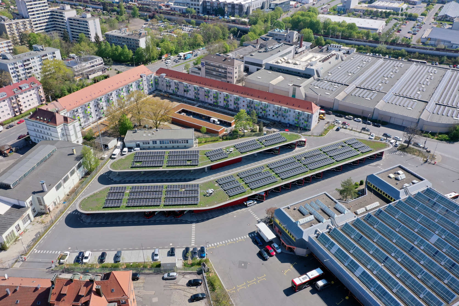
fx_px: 357
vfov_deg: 46.4
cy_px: 153
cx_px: 230
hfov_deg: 65.5
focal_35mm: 28
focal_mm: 10.26
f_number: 5.6
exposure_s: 1/320
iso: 100
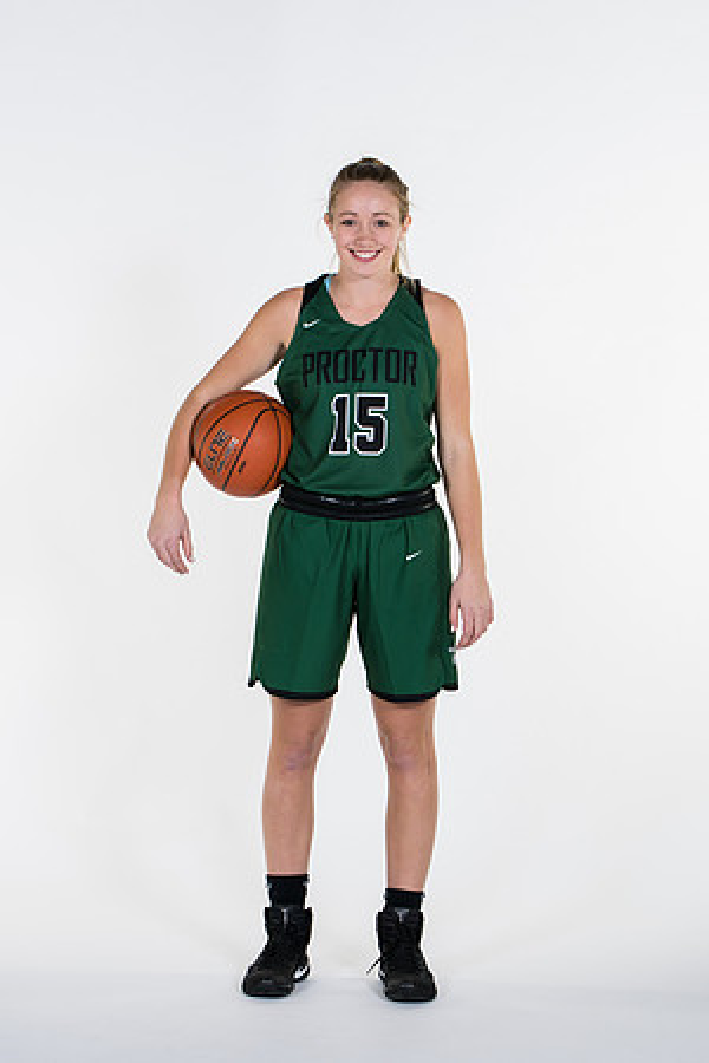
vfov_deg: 19.5
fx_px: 3102
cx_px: 354
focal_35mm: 105
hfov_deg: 13.0
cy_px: 532
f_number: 6.3
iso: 200
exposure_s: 1/160
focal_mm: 70
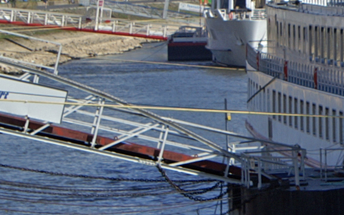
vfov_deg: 2.7
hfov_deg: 4.3
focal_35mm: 489
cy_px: -42
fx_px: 4584
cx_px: 640
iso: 100
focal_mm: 70
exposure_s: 1/250
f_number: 11
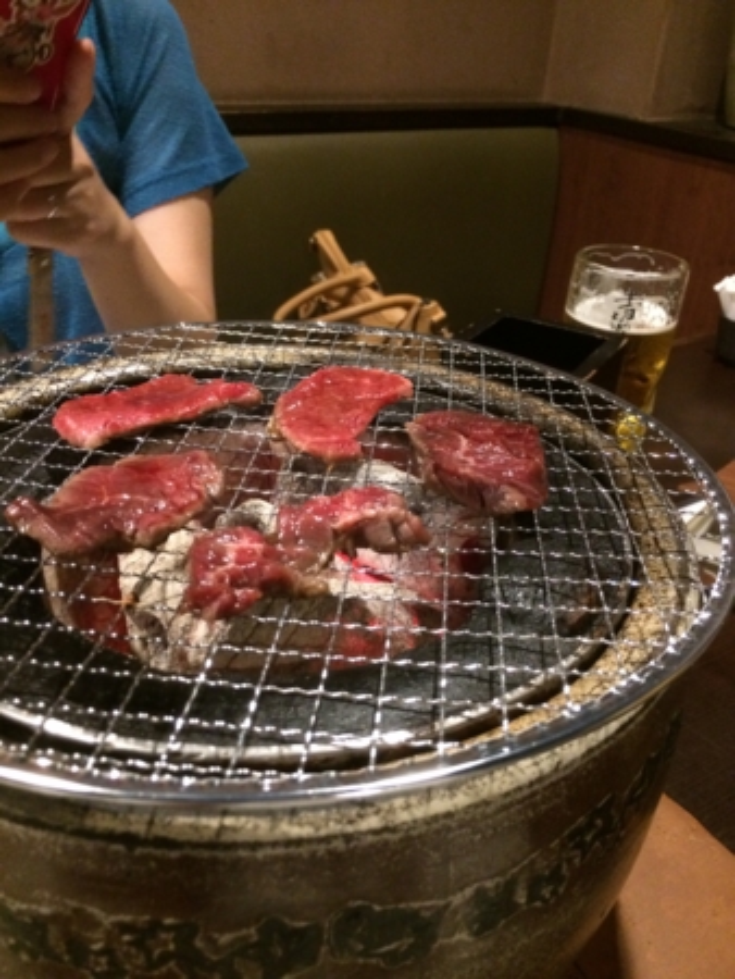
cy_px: 490
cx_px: 368
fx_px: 820
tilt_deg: -31.4
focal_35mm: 29
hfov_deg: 48.3
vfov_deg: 61.6
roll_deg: -2.2
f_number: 2.2
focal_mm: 4.15
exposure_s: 1/15
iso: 400
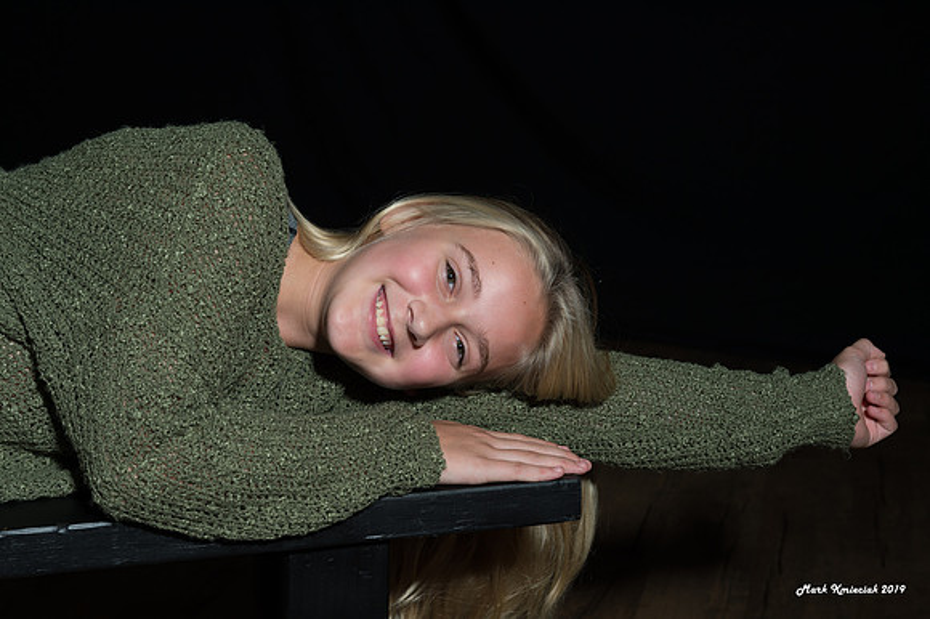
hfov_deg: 33.4
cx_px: 465
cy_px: 310
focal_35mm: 60
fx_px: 1549
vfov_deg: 22.6
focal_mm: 60
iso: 200
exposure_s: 1/250
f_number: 8
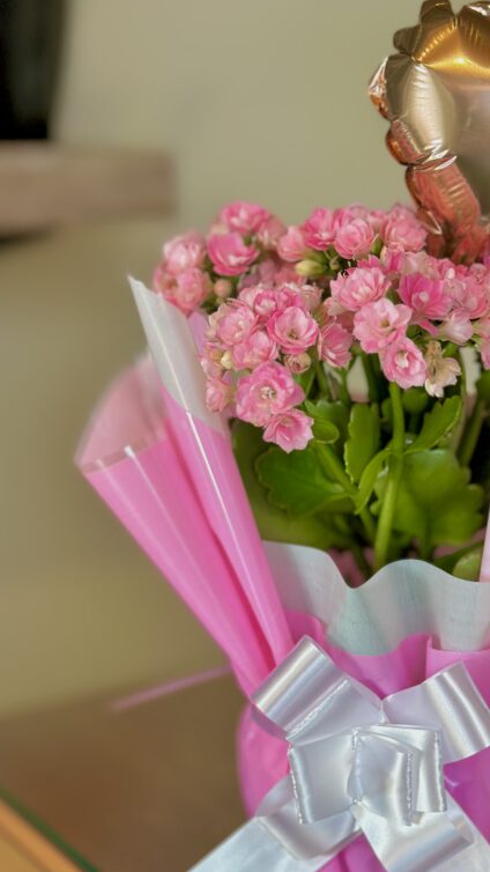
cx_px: 361
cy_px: 417
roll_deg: +0.2
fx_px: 1640
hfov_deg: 16.9
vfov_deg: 29.7
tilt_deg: -8.8
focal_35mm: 71
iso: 80
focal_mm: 6.86
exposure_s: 1/428
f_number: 1.78
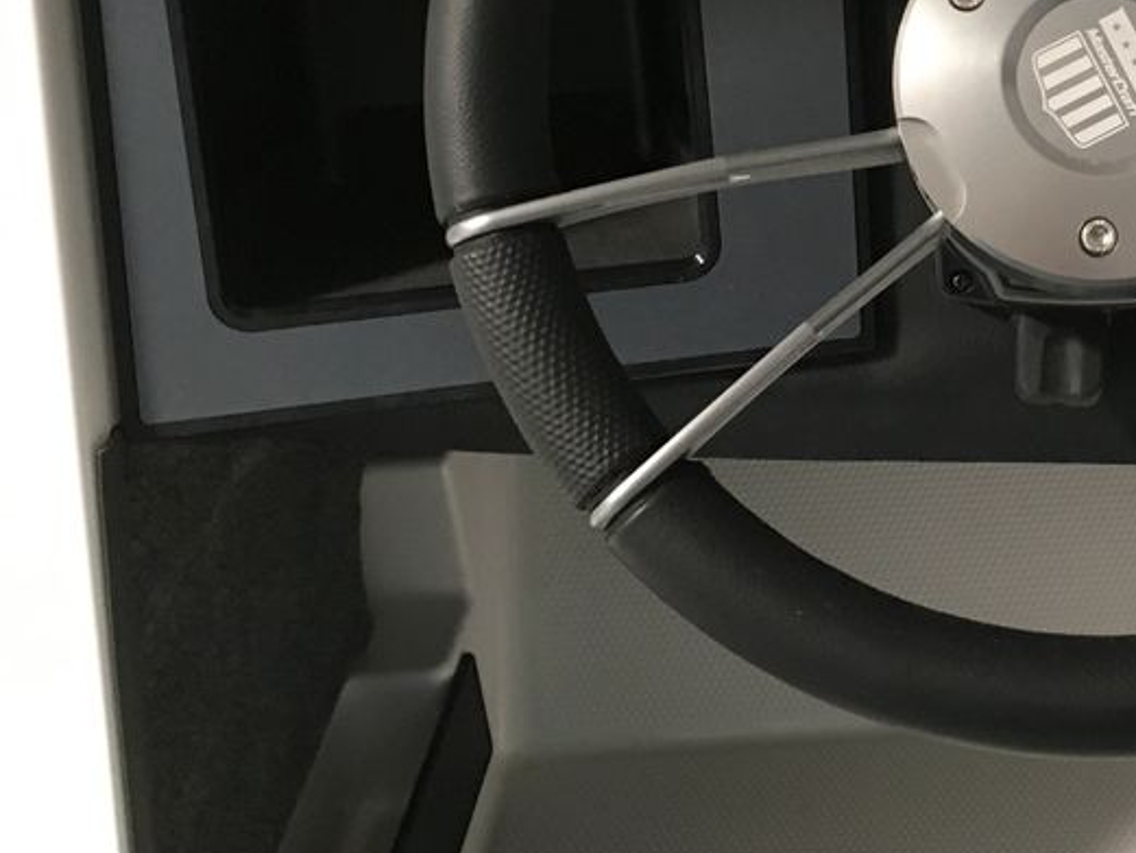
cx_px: 1099
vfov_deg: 25.0
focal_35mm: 57
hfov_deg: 31.6
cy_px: 100
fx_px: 1871
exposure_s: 1/33
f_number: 2.2
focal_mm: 4.15
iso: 200
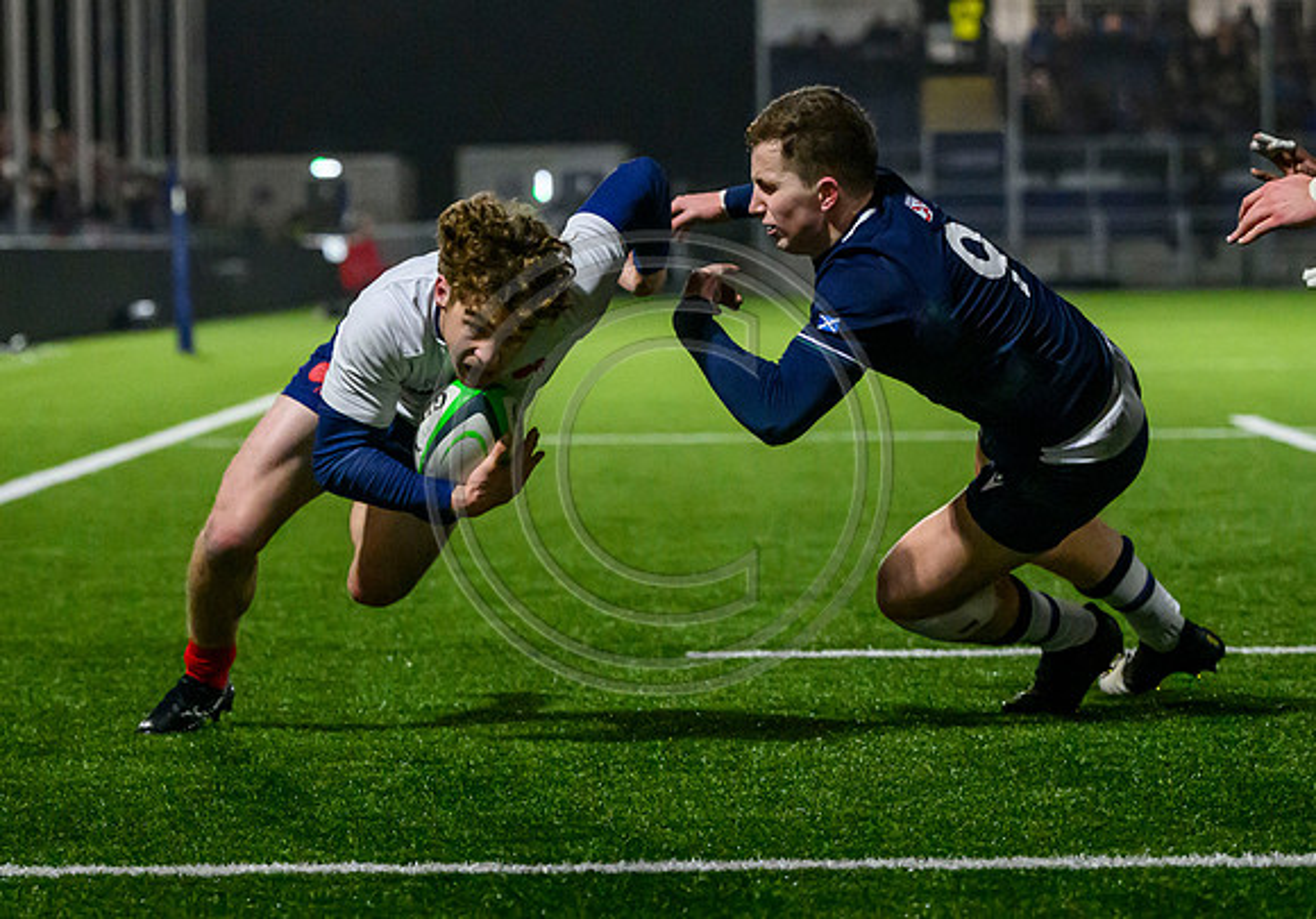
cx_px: 480
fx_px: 7053
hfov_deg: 10.7
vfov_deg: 7.5
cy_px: 484
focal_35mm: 190
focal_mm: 105
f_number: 3.5
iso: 6400
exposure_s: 1/1600
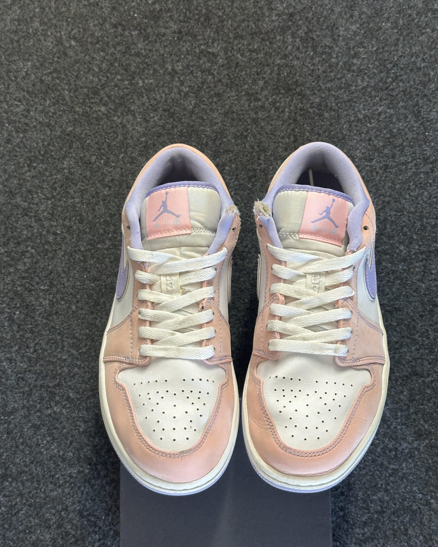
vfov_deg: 36.6
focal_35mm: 51
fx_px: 827
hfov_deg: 29.7
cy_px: 294
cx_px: 219
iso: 200
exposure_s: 1/50
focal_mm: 6.86
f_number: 1.78
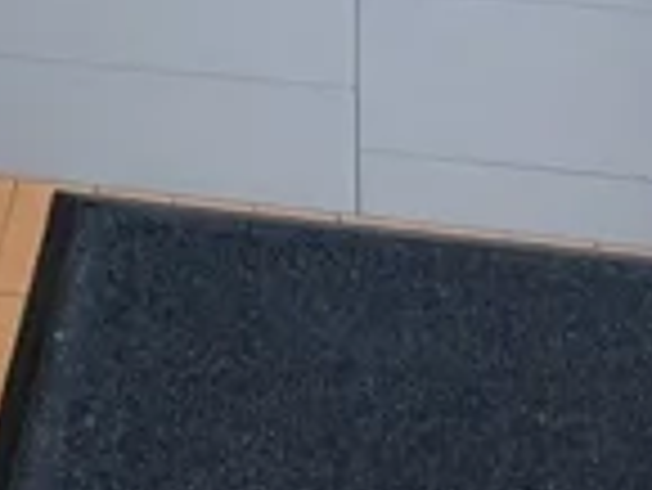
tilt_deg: -5.4
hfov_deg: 13.5
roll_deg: +1.6
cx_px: -425
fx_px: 2526
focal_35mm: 134
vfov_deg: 9.8
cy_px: -688
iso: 160
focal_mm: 5.1
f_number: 1.6
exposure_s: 1/60
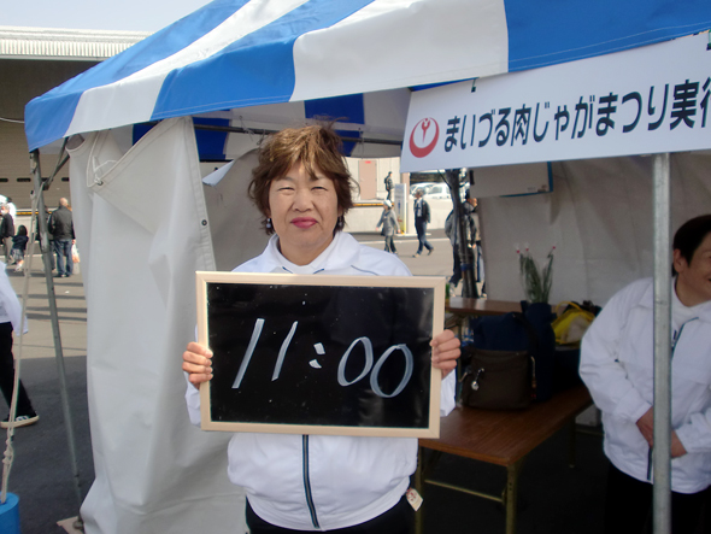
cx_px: 356
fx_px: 699
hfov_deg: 53.9
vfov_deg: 41.8
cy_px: 267
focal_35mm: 34
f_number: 2.8
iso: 64
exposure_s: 1/640
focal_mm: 5.58
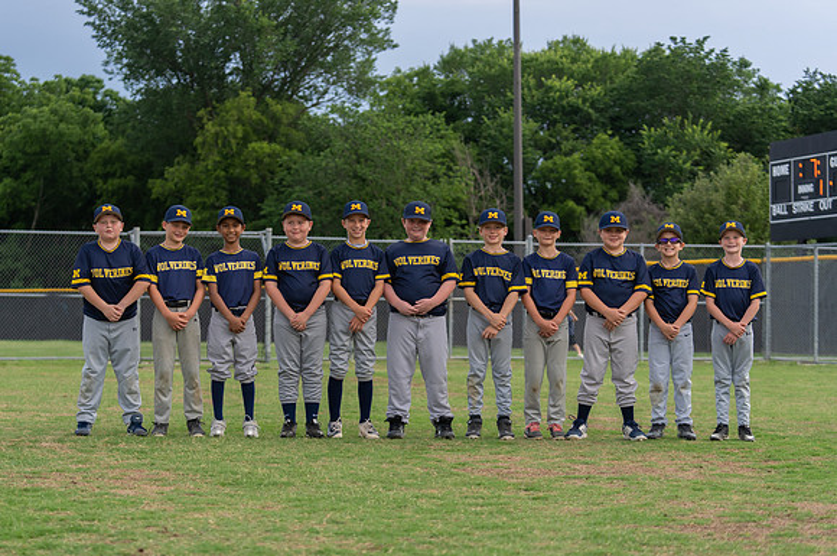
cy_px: 317
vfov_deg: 16.7
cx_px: 362
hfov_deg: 24.9
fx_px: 1896
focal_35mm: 82
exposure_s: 1/320
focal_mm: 70
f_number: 3.2
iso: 200
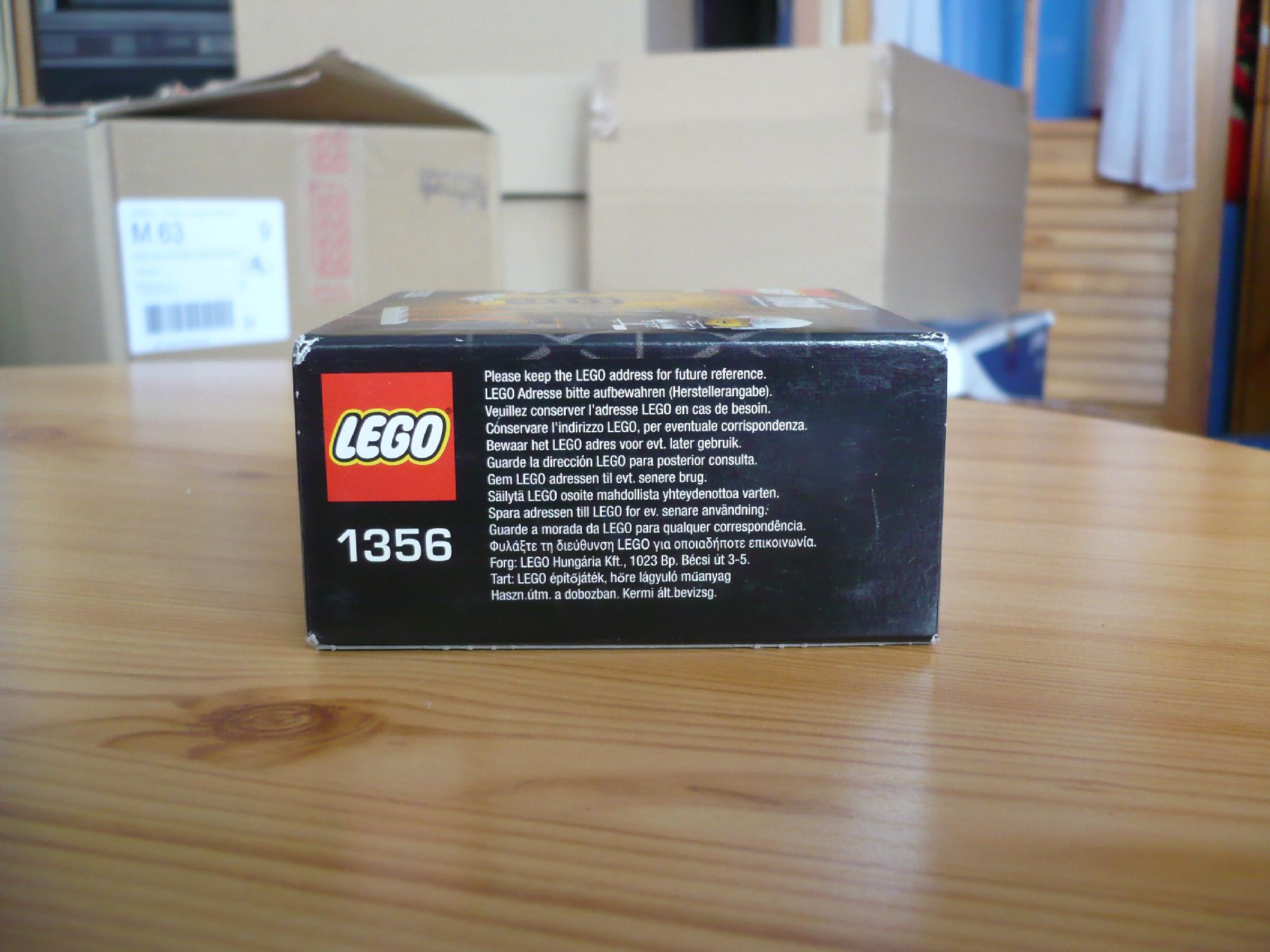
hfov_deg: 52.6
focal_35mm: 35
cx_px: 635
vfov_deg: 40.7
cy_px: 476
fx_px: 1284
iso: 200
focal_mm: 5.8
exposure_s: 1/30
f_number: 2.8
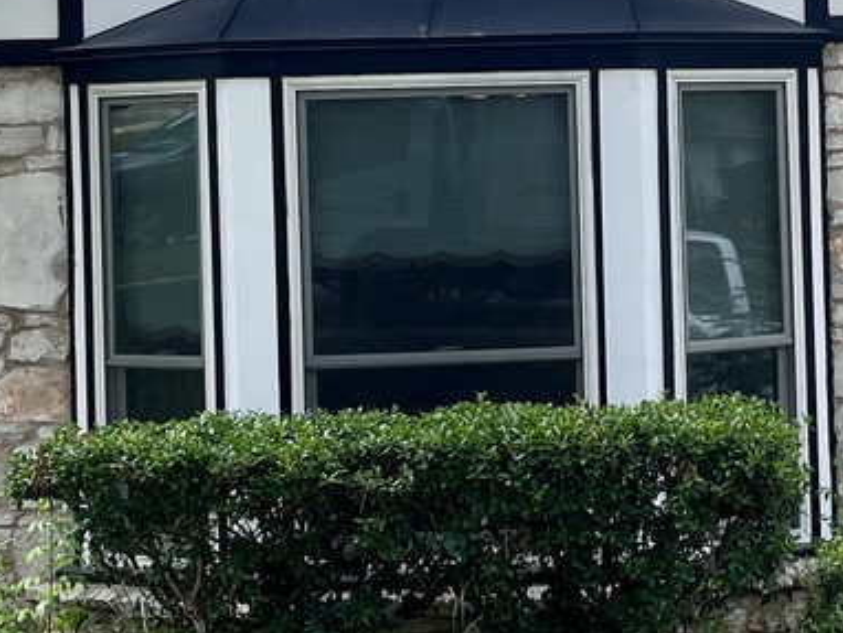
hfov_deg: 19.6
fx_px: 2388
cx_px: 799
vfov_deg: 15.0
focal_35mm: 98
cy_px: 135
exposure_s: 1/569
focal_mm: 5.1
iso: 50
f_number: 1.6
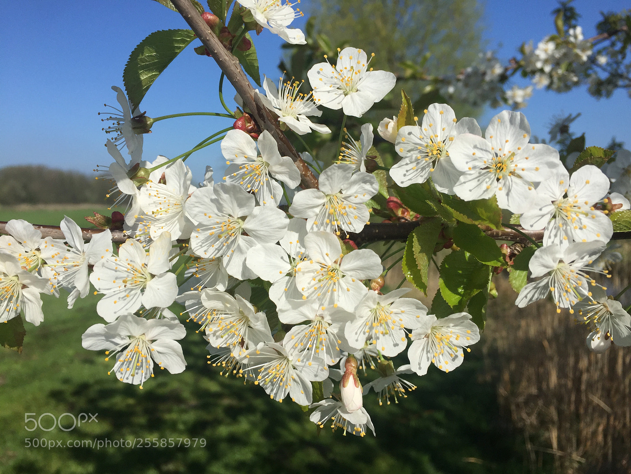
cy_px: 237
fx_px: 529
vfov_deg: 48.2
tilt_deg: -3.6
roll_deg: -0.3
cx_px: 316
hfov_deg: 61.7
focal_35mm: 29
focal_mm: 4.15
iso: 32
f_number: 2.2
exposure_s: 1/3597
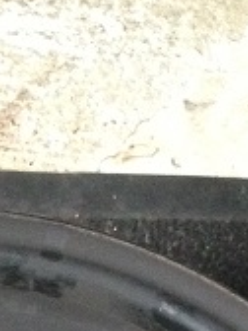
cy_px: 692
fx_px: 1528
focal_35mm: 160
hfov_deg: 9.1
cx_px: -75
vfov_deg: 11.1
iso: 400
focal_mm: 4.12
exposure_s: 1/15
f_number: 2.4
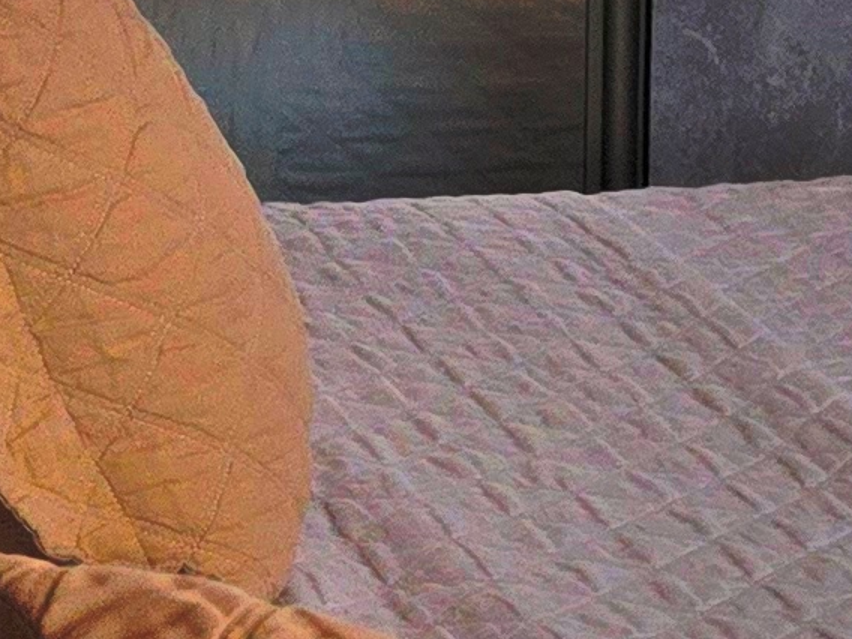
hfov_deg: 9.3
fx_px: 3987
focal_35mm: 162
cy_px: -158
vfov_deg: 9.0
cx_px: 2649
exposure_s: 1/180
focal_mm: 6.3
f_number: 1.7
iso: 40
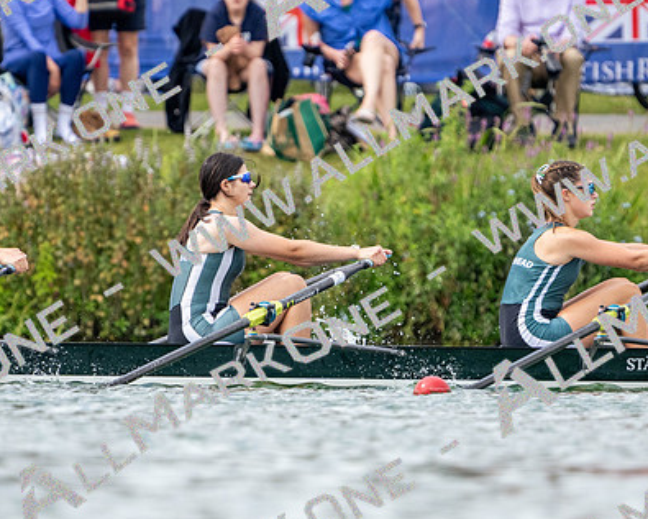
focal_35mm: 1241
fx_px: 23800
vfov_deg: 1.2
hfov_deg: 1.6
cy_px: 282
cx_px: 353
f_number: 6.3
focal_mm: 600
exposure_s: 1/1600
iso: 640
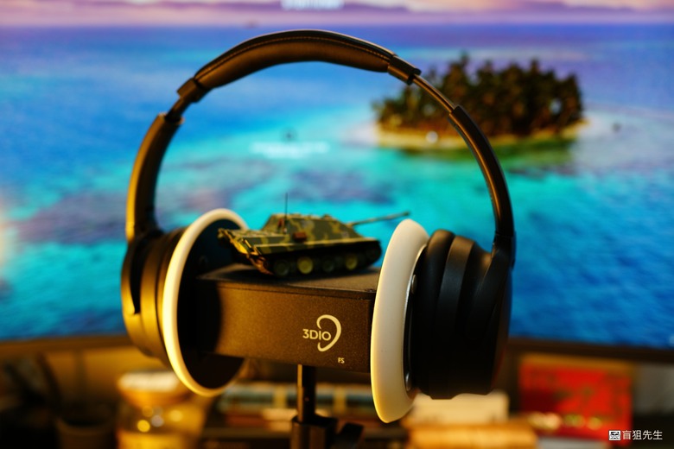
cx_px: 337
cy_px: 224
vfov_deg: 37.9
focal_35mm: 35
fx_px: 655
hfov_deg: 54.4
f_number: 2.5
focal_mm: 35
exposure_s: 1/100
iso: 400
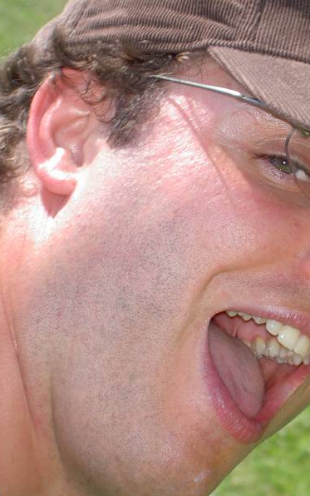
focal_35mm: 165
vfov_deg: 12.7
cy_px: 249
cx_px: 234
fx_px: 2228
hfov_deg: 7.9
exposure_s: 1/200
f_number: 4.9
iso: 100
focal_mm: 24
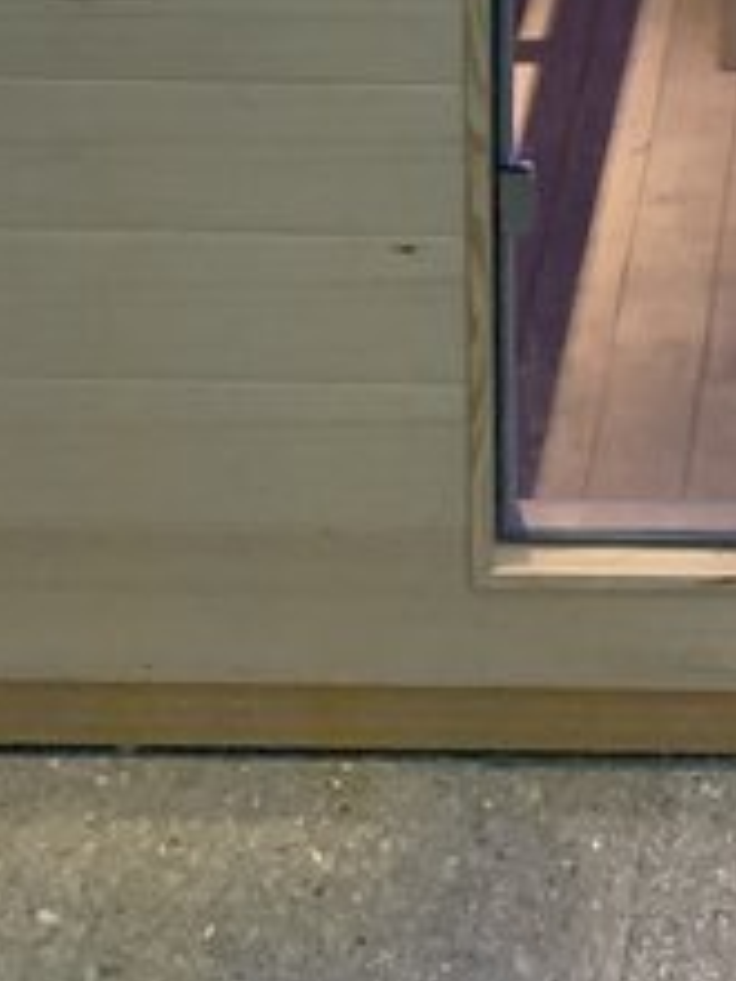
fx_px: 3345
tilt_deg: -10.7
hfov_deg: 12.1
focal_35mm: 118
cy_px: -923
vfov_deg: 14.2
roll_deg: -1.8
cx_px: 1004
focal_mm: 4.25
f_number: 1.8
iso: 320
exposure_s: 1/50
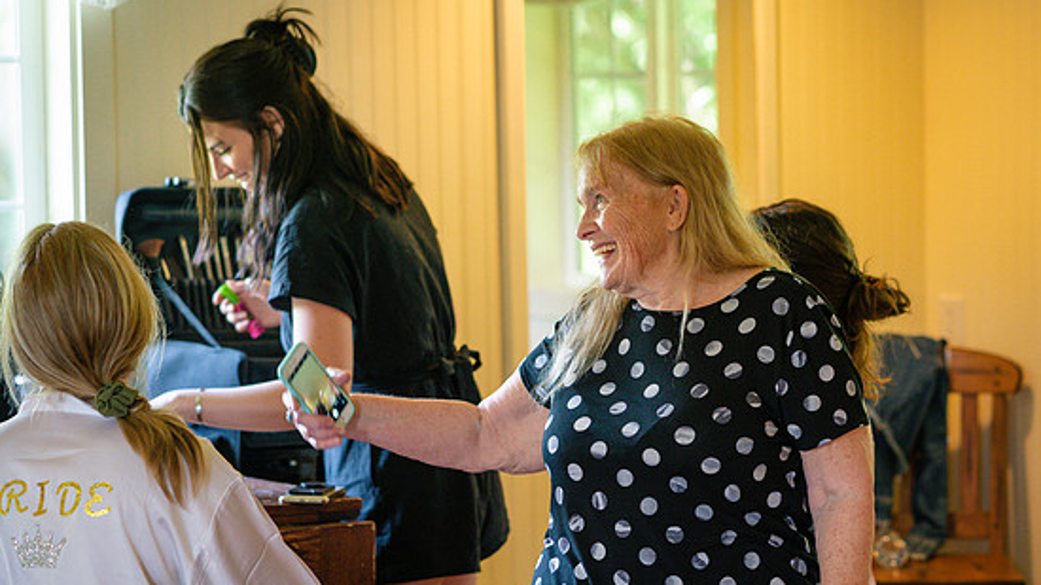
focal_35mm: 117
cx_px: 667
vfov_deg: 10.3
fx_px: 3229
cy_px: 388
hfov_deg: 18.3
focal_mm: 85
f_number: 3.2
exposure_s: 1/160
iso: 1600
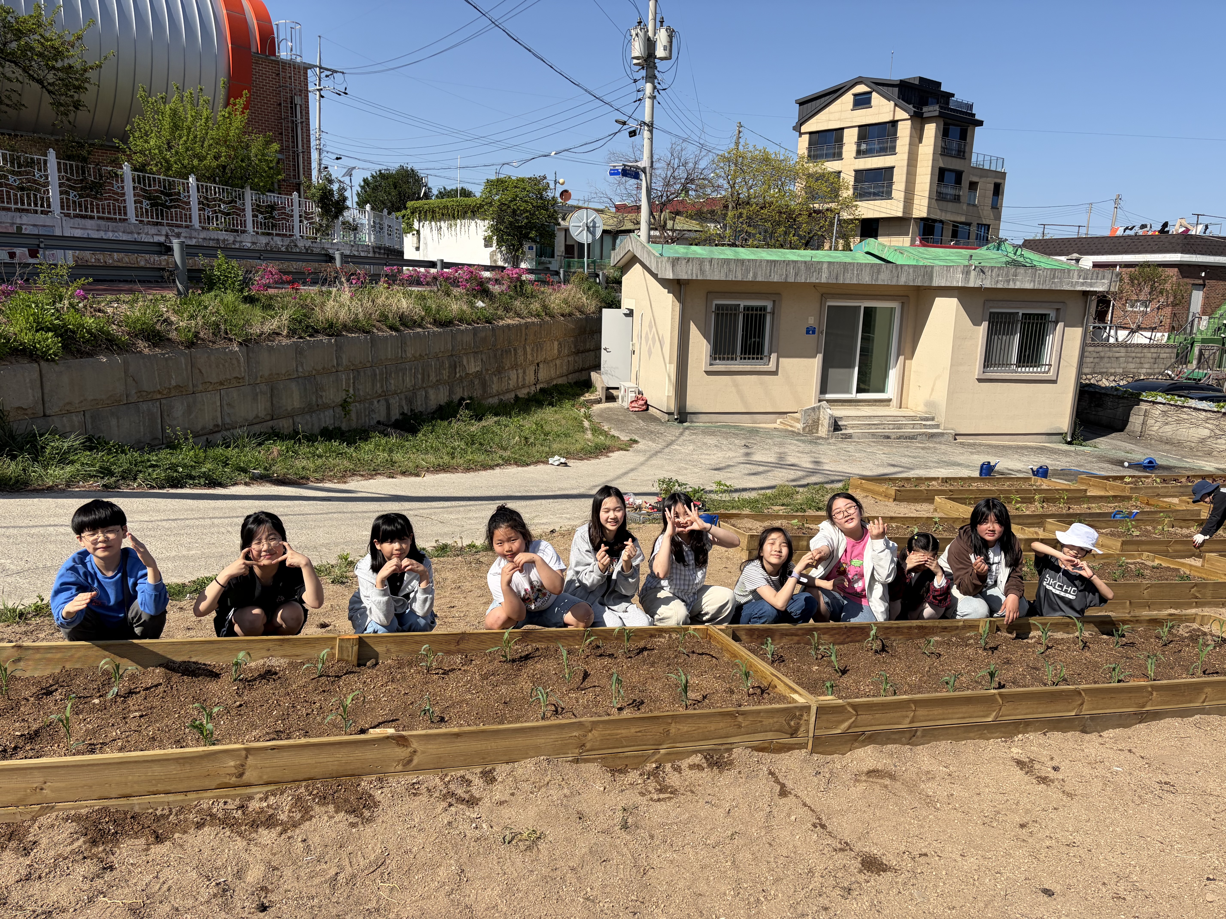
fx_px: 921
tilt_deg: -10.4
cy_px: 460
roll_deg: -1.4
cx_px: 613
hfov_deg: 67.3
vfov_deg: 53.1
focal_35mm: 26
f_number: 1.6
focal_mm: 5.96
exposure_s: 1/3831
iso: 50
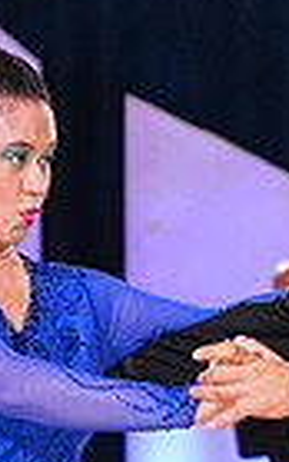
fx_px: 4167
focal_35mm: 331
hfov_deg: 4.0
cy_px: 675
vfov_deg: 6.3
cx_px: 261
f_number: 4.5
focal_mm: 78
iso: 2000
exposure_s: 1/200
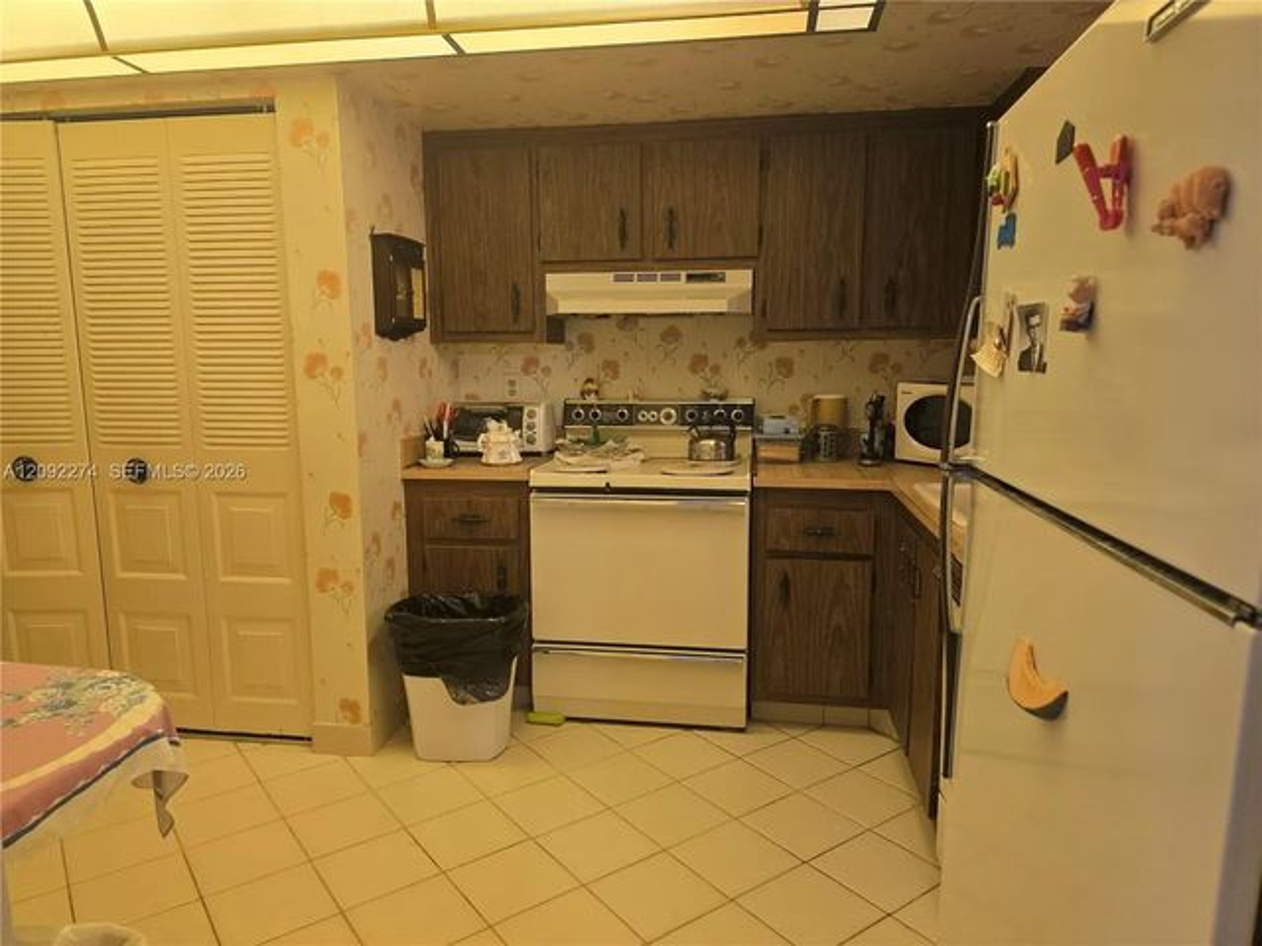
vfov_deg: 58.9
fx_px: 839
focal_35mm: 23
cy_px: 473
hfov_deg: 73.9
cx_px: 631
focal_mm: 6.3
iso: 320
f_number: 1.7
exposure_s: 1/120
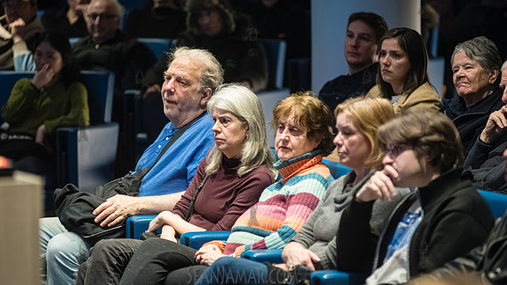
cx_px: 253
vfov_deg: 5.8
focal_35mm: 211
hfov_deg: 10.2
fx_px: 2837
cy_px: 126
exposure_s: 1/250
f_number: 3.5
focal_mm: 200
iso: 6400
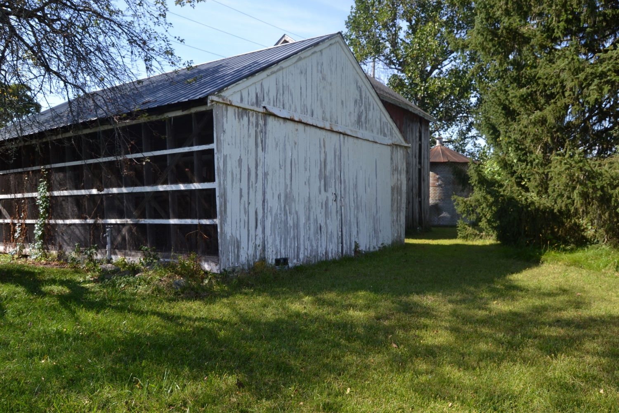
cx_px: 310
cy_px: 206
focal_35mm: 27
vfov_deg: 47.9
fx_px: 464
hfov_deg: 67.4
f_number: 6.3
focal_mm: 18
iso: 100
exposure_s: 1/160
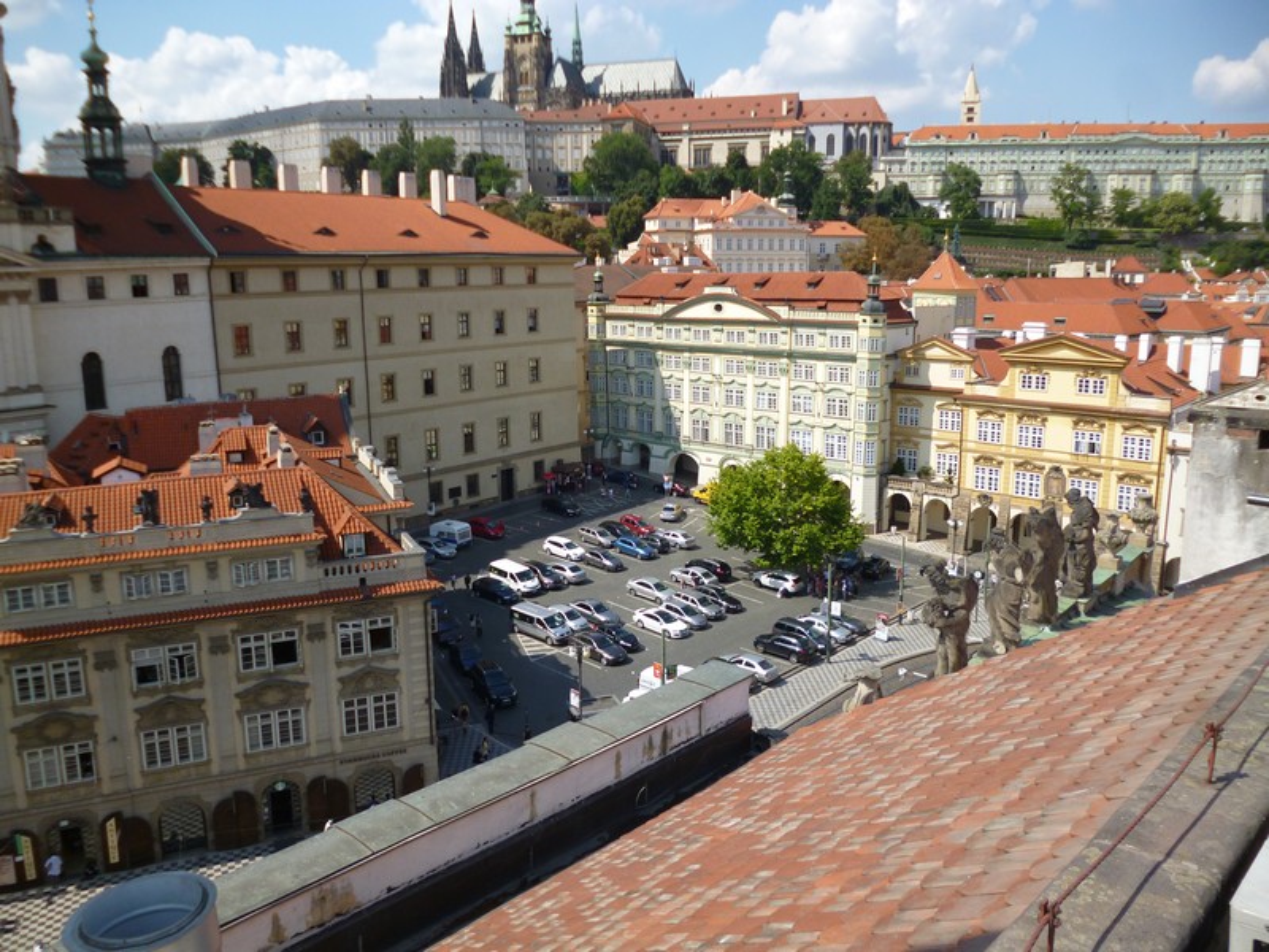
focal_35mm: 28
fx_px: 1026
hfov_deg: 63.4
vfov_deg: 49.7
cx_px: 634
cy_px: 476
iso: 100
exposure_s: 1/100
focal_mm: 5
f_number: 9
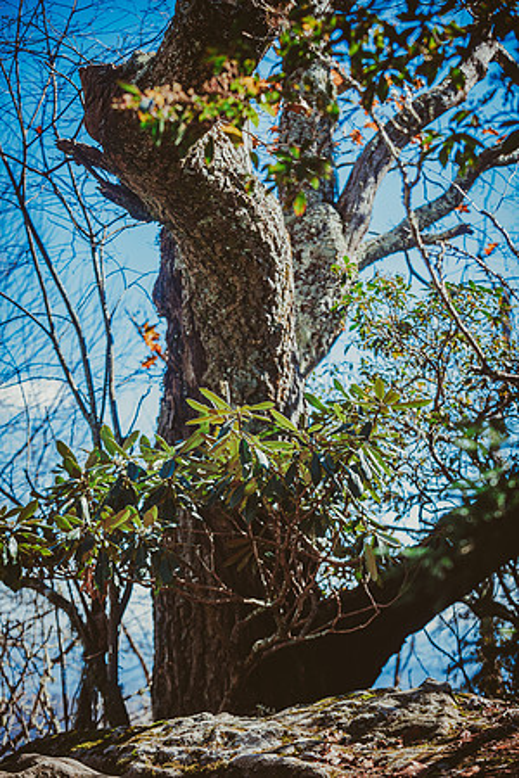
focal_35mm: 70
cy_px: 389
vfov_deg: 28.8
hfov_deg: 19.5
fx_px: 1514
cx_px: 260
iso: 100
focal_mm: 70
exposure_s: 1/200
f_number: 4.5
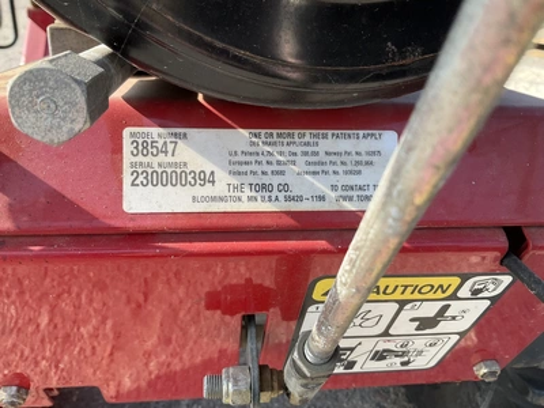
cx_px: 272
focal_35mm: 29
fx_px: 456
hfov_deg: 61.7
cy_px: 204
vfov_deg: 48.2
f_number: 1.8
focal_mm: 3
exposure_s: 1/333
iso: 25
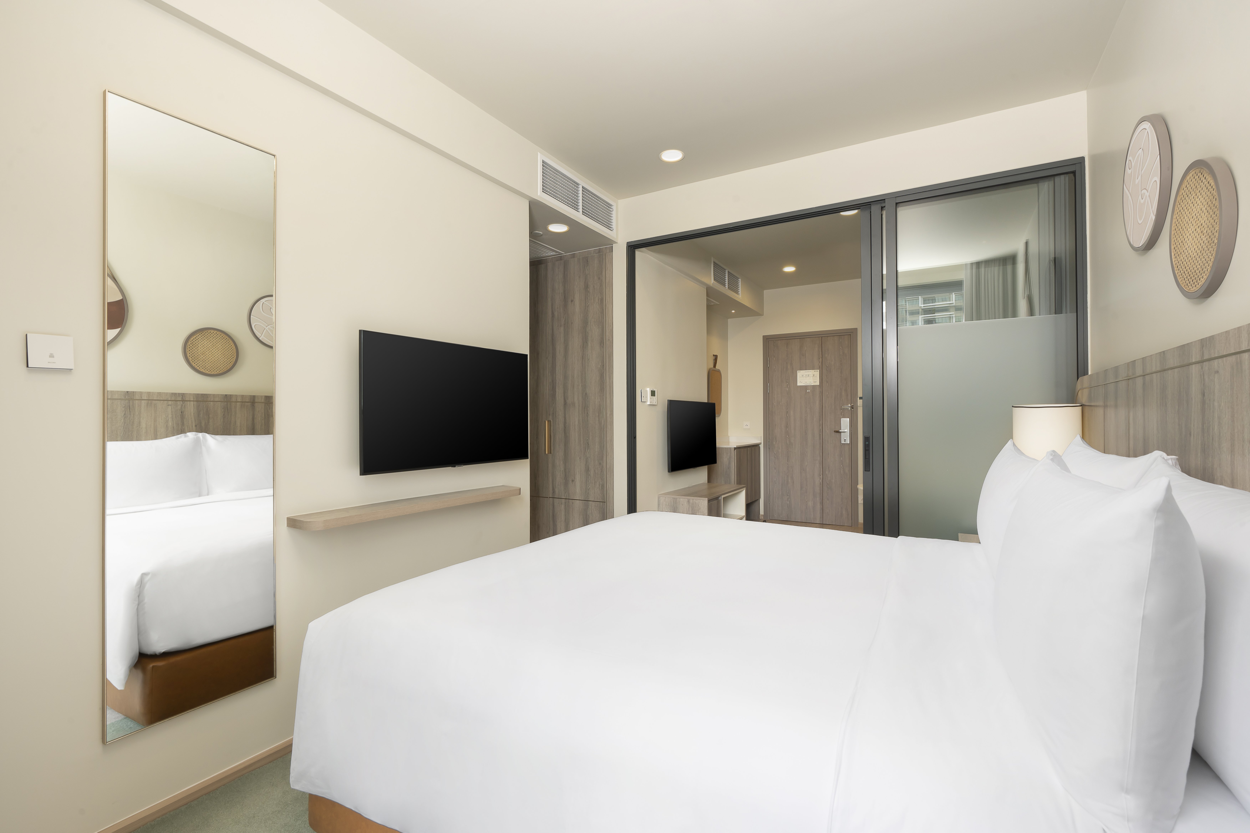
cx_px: 625
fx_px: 556
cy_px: 416
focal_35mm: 16
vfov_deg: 73.7
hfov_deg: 96.7
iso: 250
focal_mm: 16
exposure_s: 1/30
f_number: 14
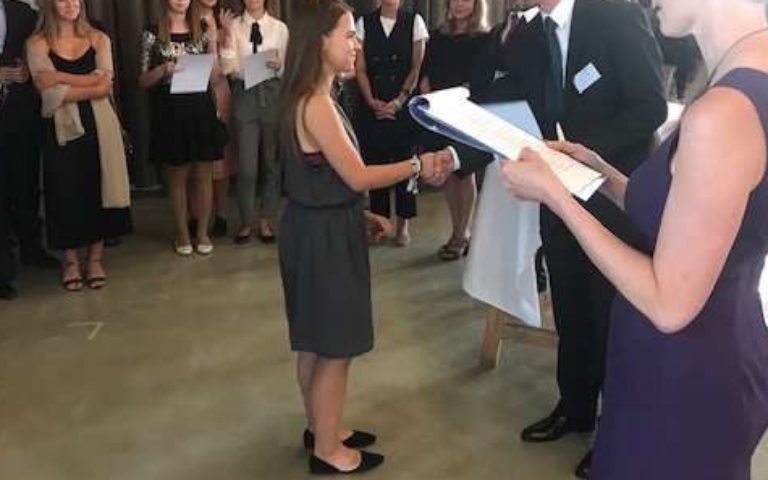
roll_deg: -1.1
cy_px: 223
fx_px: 837
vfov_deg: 32.0
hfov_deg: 49.2
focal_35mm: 40
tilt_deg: -15.1
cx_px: 420
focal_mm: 3.99
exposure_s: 1/11
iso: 100
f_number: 1.8
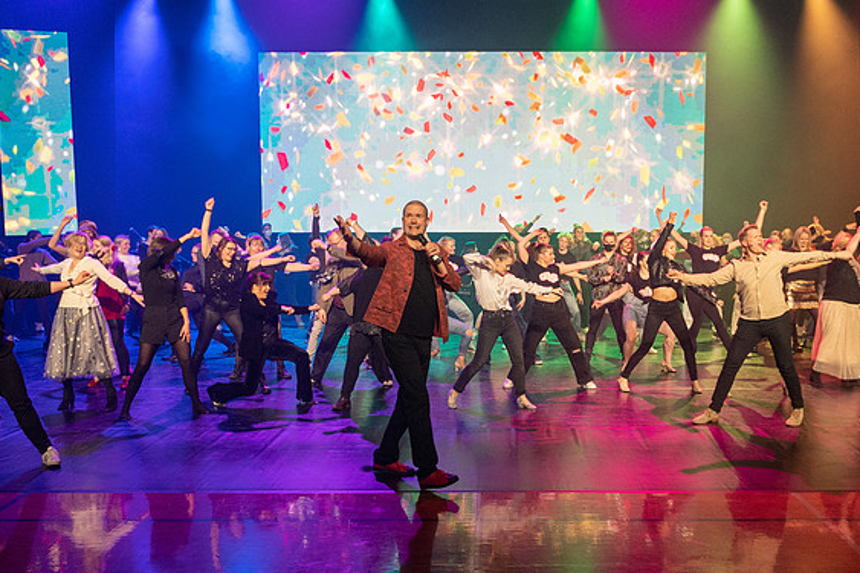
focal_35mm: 40
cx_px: 484
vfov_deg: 33.4
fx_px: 955
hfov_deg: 48.4
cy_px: 309
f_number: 2.8
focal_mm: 24
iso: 2800
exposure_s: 1/200
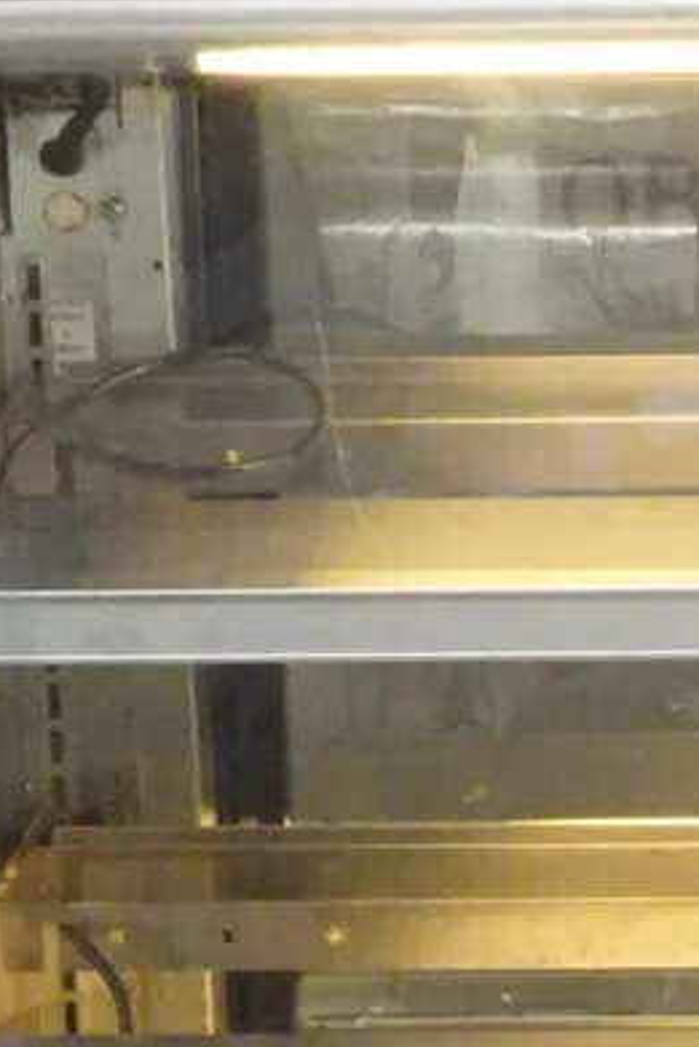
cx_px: 1130
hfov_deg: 7.5
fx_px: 5208
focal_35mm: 179
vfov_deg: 11.4
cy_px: 1007
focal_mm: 13.03
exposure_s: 1/40
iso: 3200
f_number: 10
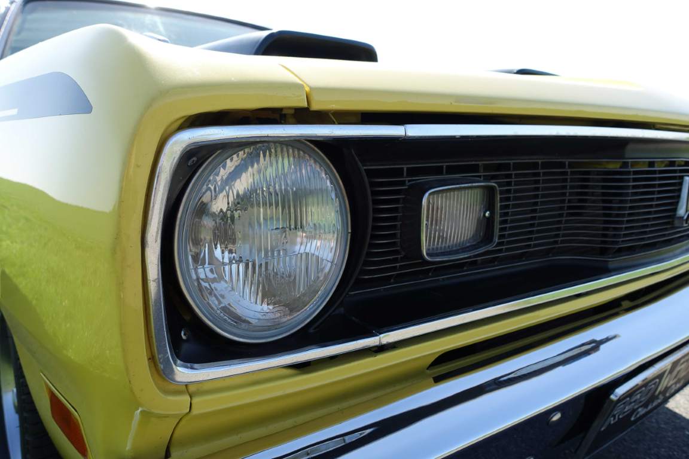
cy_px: 230
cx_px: 344
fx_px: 555
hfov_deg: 63.7
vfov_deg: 45.0
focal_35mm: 29
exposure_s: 1/400
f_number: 4
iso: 125
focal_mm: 10.51
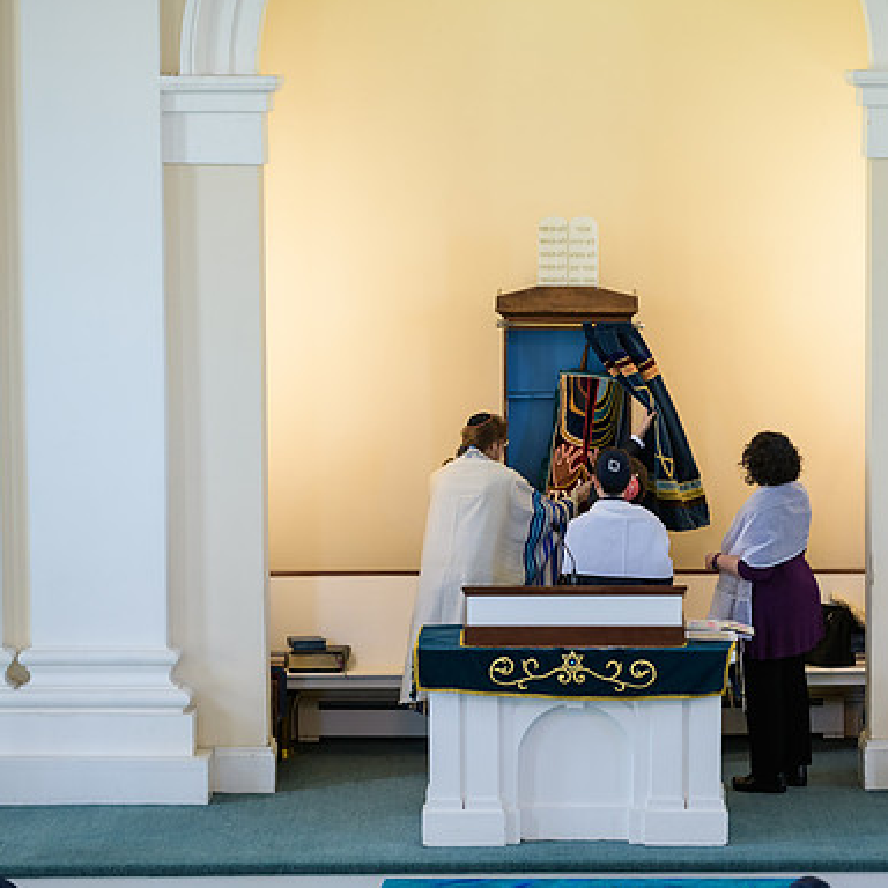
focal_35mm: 131
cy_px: 443
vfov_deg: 13.3
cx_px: 613
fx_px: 3802
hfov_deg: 13.3
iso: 1000
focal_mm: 102
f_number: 3.2
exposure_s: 1/200
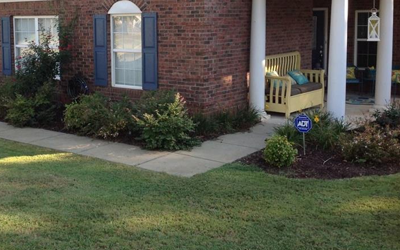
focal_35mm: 54
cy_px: 71
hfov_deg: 36.9
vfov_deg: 23.8
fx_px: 589
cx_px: 113
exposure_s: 1/263
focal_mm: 4.28
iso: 50
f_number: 2.4
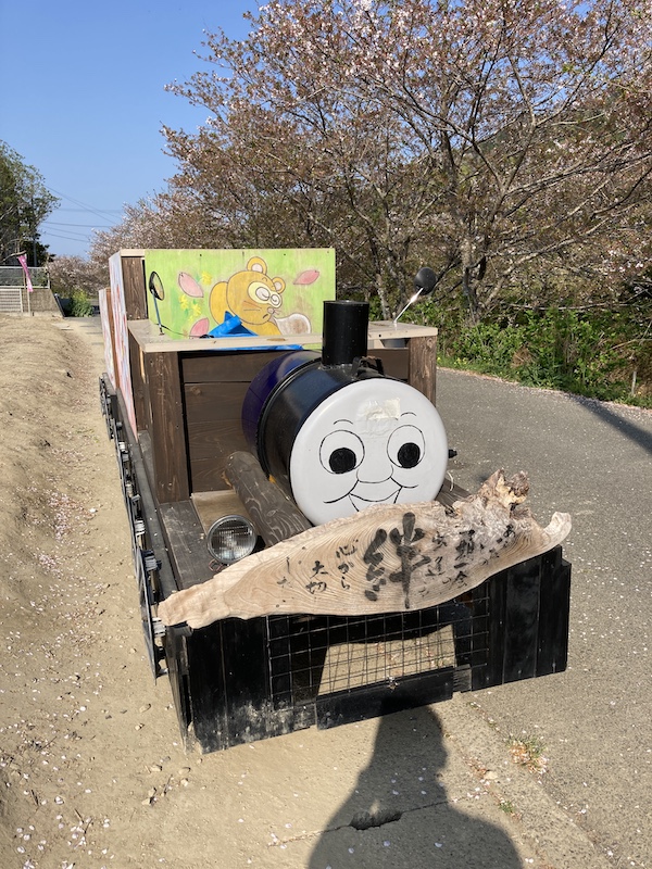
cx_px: 326
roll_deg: -1.0
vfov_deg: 63.4
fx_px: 703
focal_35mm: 28
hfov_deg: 49.7
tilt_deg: -10.6
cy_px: 434
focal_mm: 3.99
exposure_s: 1/1845
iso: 20
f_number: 1.8
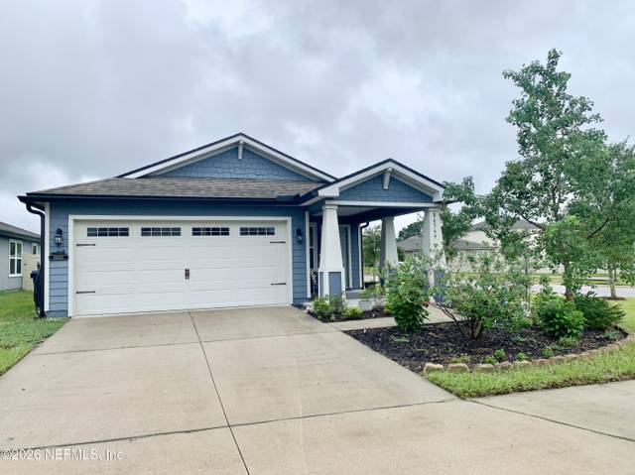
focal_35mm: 26
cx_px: 318
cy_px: 238
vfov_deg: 53.0
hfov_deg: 67.3
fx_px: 477
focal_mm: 4.25
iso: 25
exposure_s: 1/2075
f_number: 1.8
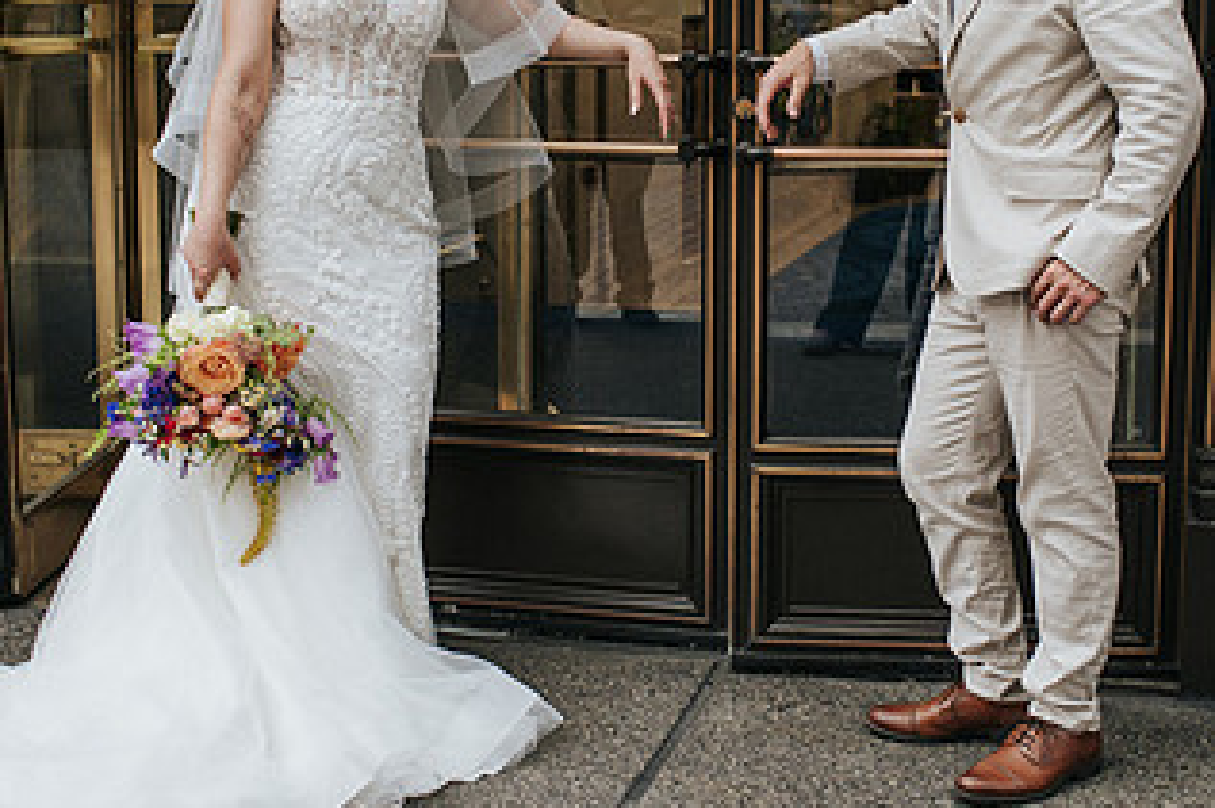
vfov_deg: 20.2
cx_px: 588
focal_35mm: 67
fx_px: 2260
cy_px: 286
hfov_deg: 30.1
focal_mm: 35
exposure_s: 1/320
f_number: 3.2
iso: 900
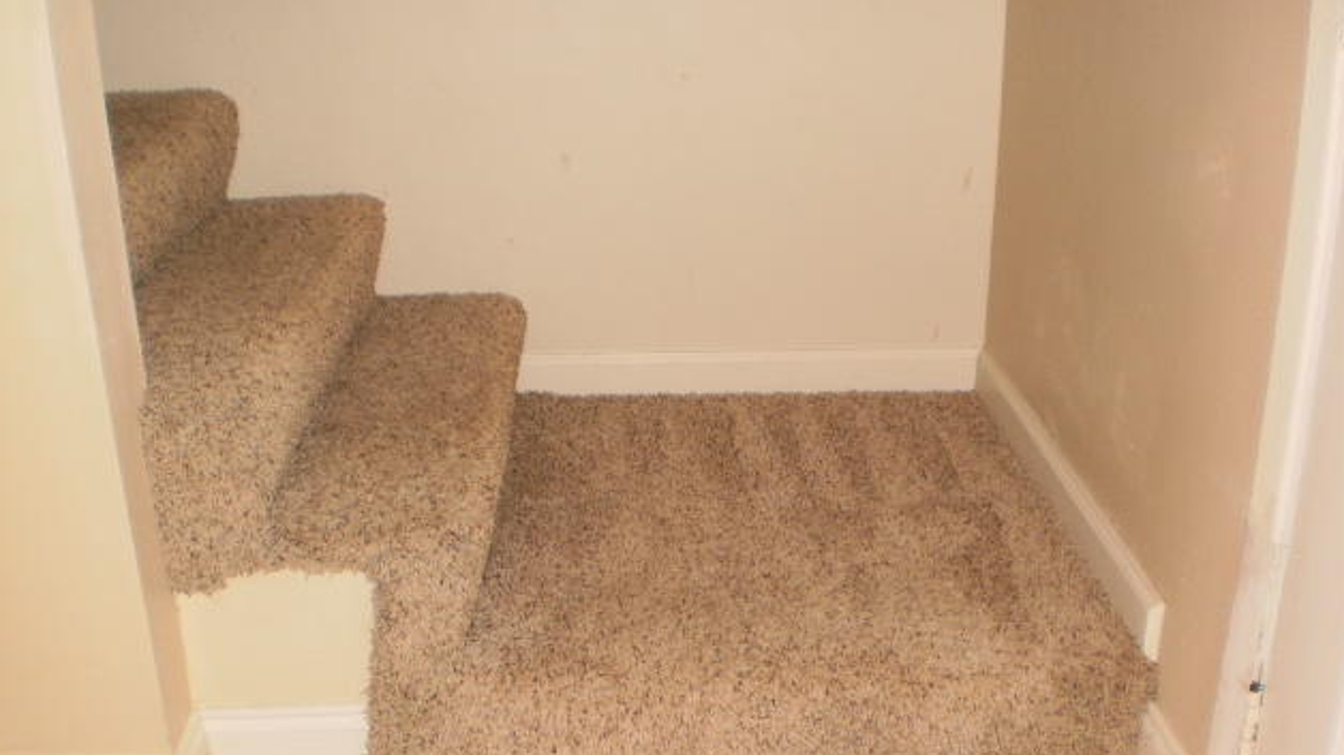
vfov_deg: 29.6
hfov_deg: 50.5
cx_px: 668
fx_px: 1425
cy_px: 475
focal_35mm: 40
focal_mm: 6.3
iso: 125
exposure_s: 1/30
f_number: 3.1
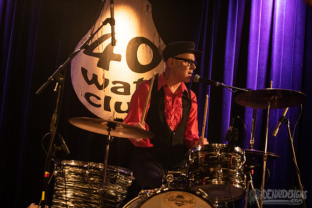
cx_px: 156
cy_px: 104
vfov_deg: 17.1
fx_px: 693
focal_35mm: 80
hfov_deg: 25.4
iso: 2000
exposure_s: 1/125
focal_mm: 80
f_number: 3.2
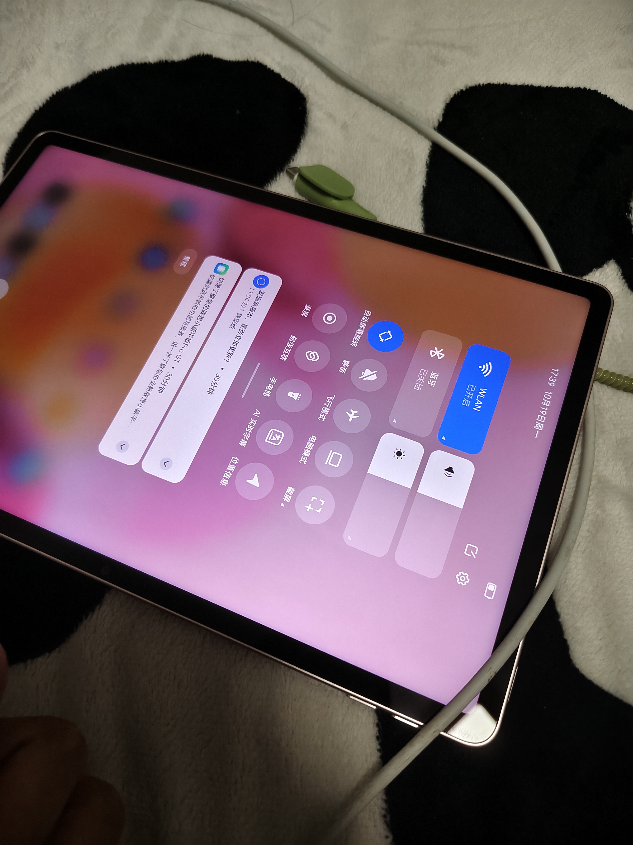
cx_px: 316
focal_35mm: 23
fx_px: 561
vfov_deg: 73.9
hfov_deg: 58.9
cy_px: 422
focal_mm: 5.56
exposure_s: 1/100
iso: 719
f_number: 1.88
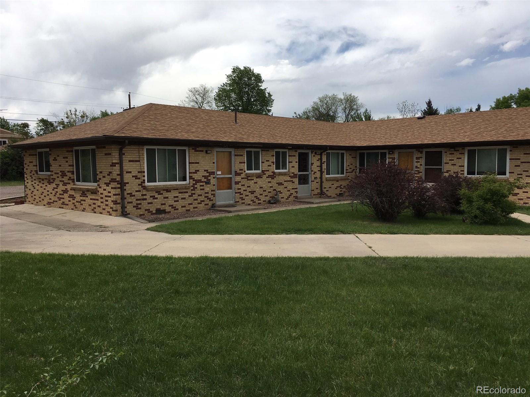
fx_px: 444
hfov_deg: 61.7
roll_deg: +0.0
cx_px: 265
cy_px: 198
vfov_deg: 48.2
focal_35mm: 29
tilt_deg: -5.2
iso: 25
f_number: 2.2
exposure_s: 1/2198
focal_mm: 4.15
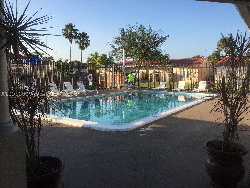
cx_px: 125
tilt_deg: -3.8
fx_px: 209
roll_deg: -1.7
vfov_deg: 48.2
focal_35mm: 29
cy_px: 94
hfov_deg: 61.7
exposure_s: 1/920
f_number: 2.2
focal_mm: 4.15
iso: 32
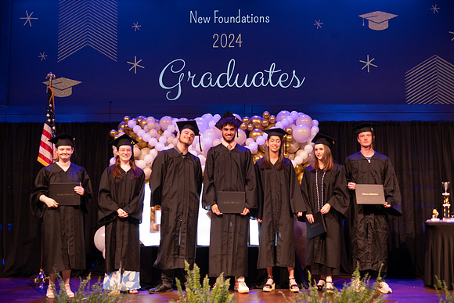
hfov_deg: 44.5
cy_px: 152
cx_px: 227
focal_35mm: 44
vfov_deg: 30.5
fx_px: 555
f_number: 4
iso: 1600
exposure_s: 1/200
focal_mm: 44
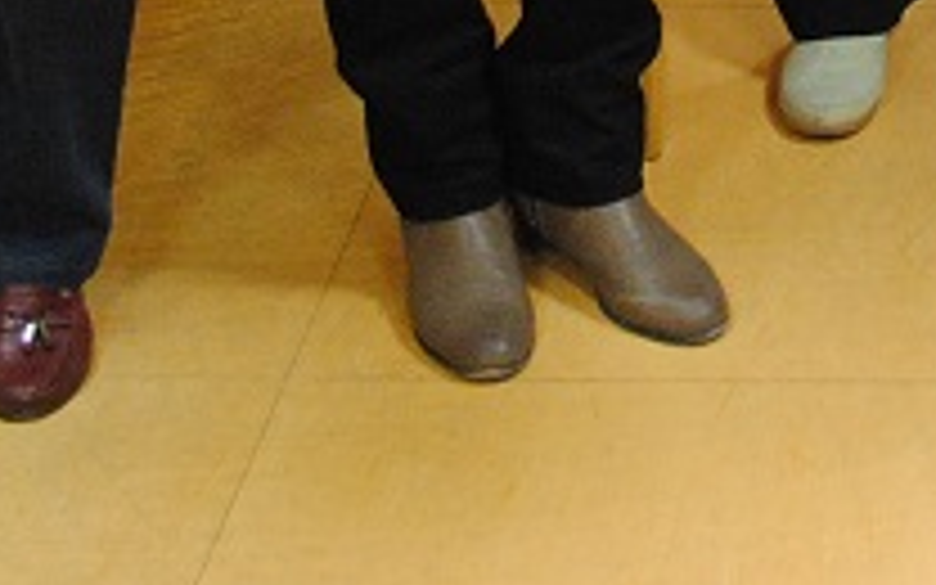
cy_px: -860
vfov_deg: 9.1
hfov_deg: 15.0
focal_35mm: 128
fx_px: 3265
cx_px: 1454
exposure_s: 1/30
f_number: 3.5
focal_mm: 18
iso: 900
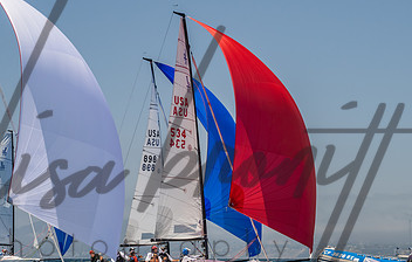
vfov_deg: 14.4
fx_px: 1038
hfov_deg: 22.4
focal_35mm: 92
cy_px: 144
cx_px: 242
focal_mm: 54
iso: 640
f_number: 9
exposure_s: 1/640
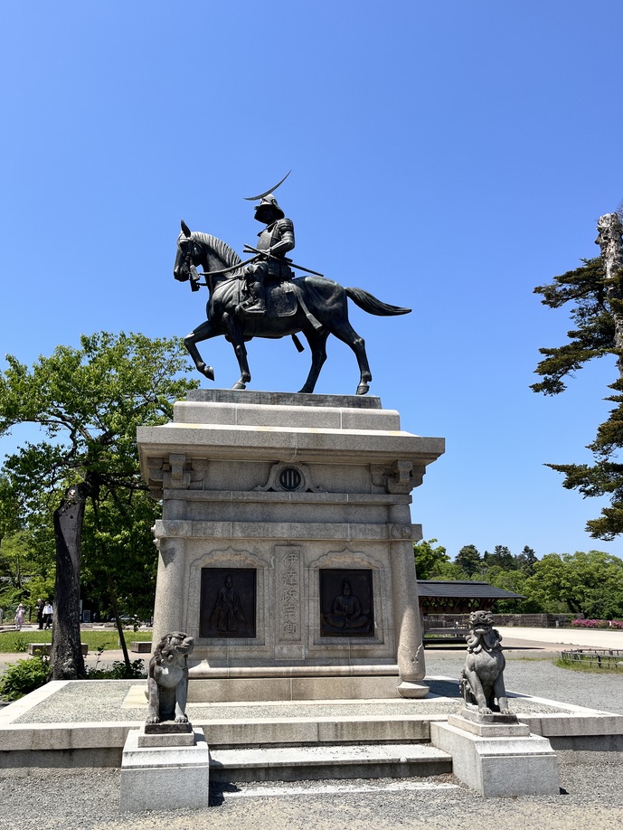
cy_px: 436
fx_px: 696
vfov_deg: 61.6
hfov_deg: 48.2
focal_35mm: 29
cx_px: 281
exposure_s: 1/3623
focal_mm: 5.1
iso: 50
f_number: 1.6
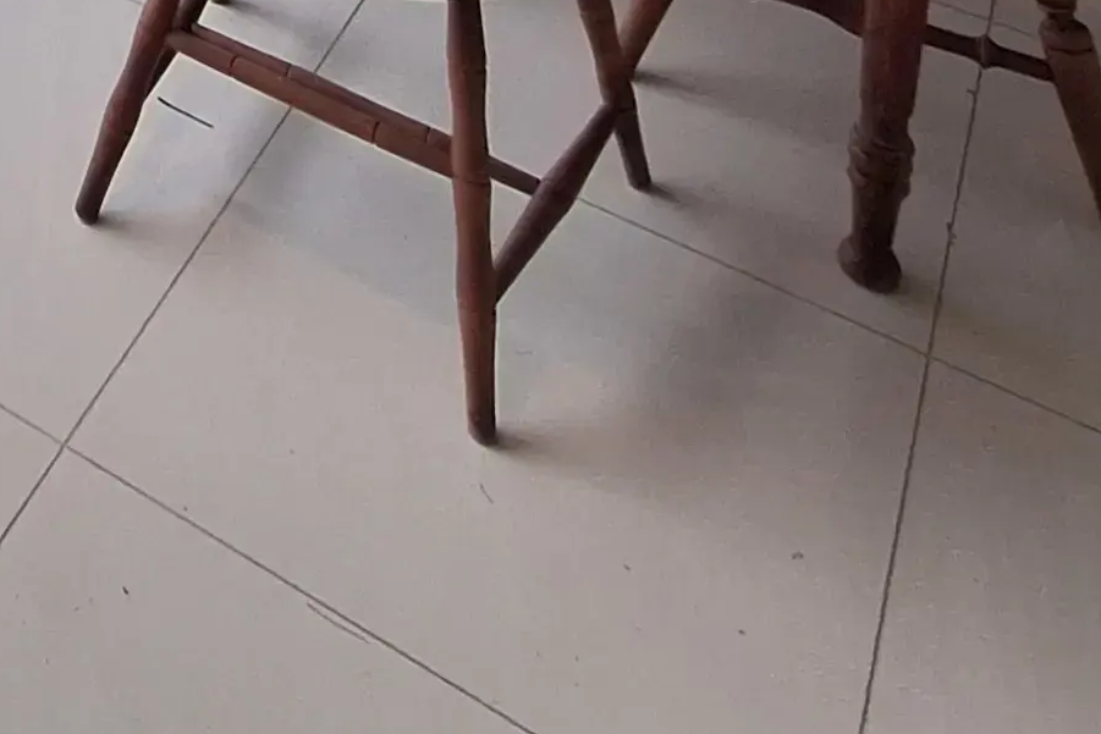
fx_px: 1835
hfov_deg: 27.5
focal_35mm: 60
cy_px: -1017
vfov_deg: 14.7
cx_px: -349
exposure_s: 1/619
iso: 40
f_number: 2.2
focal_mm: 1.74
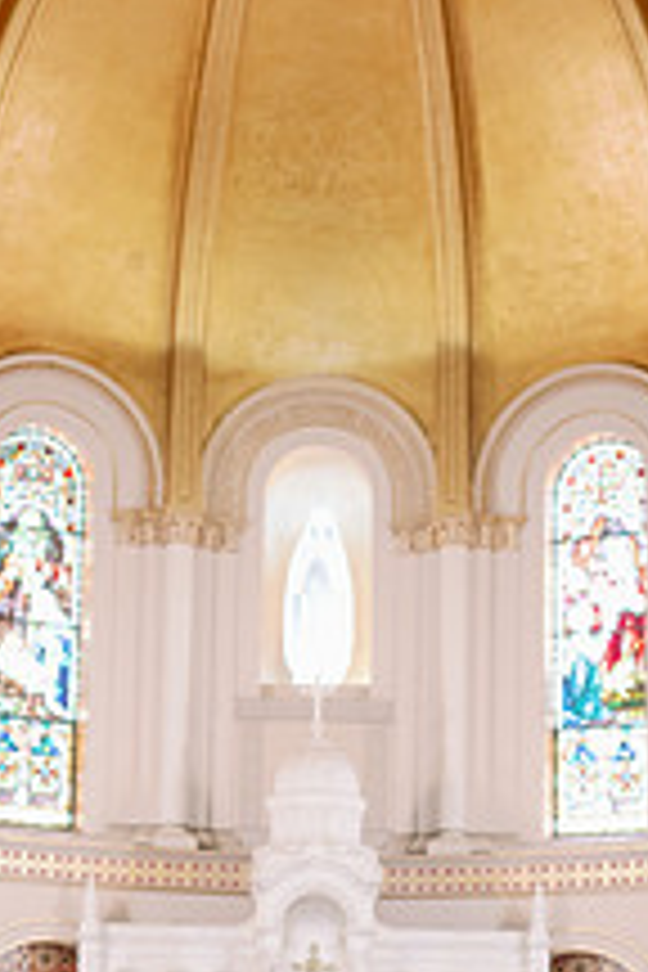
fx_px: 2808
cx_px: 302
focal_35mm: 104
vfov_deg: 19.3
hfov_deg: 13.2
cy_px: 850
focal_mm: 50
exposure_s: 1/125
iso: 2500
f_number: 2.2
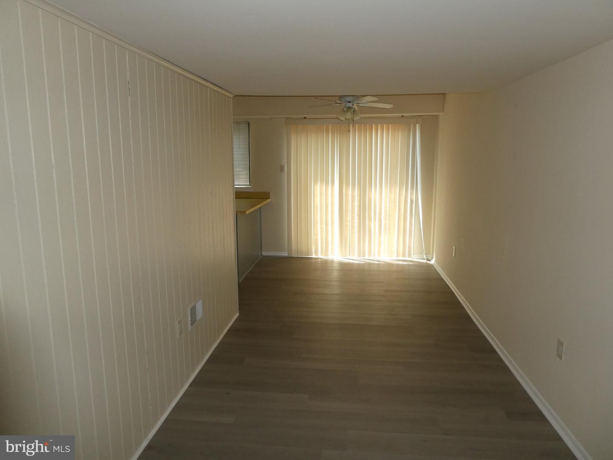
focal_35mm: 24
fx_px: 425
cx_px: 306
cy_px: 230
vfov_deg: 56.8
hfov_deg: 71.6
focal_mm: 4.3
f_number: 3.3
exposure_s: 1/60
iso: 125
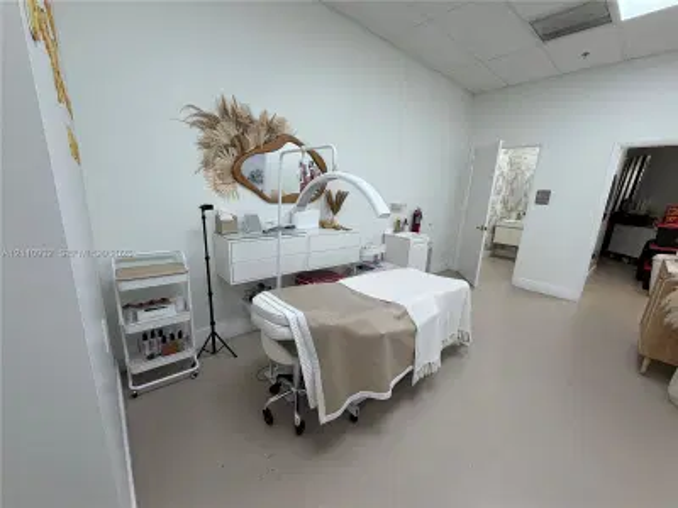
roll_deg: -2.6
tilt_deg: -14.2
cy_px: 254
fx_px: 274
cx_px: 339
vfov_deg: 85.7
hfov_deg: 102.1
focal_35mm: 14
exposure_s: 1/120
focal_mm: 2.22
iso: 100
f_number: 2.2
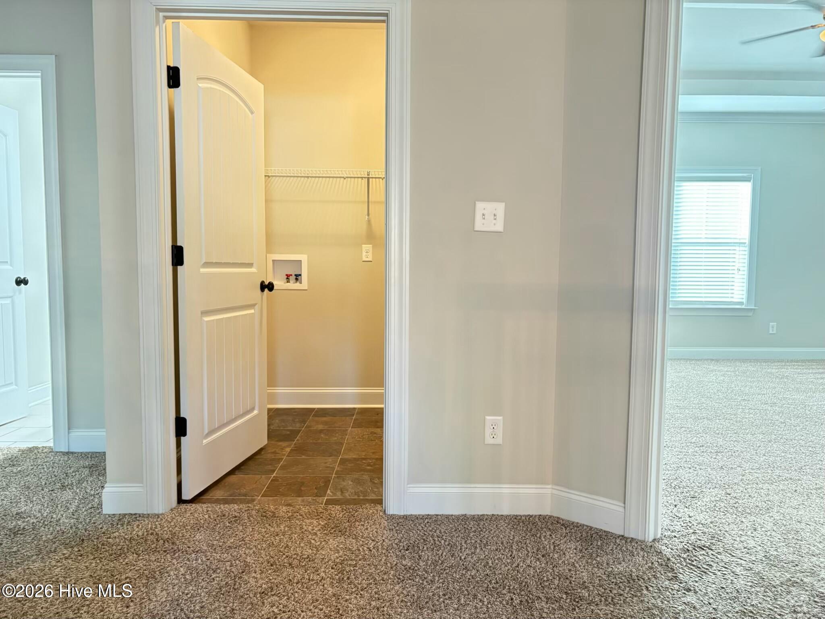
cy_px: 310
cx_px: 412
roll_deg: -0.9
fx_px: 620
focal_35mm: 26
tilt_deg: -3.2
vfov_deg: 53.1
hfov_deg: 67.3
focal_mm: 5.96
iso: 500
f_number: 1.6
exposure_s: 1/60
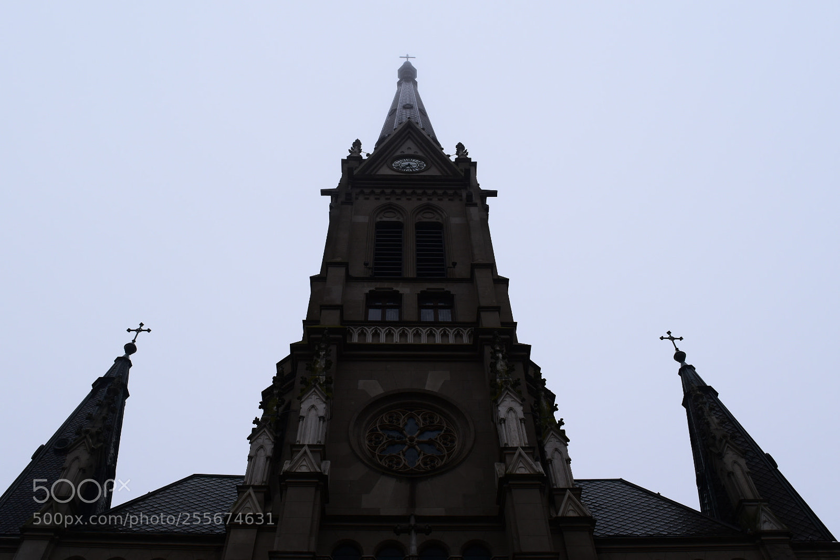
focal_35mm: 33
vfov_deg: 40.0
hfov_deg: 57.2
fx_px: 770
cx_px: 420
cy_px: 280
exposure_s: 1/320
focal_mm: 22
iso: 400
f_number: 10
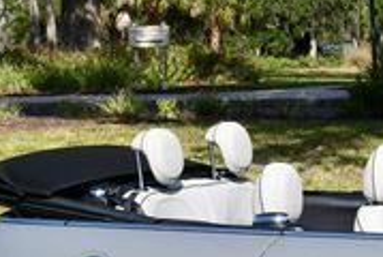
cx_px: 526
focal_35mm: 200
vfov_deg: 6.9
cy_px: 176
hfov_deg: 10.0
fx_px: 2131
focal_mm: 28
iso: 125
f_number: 8
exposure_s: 1/250
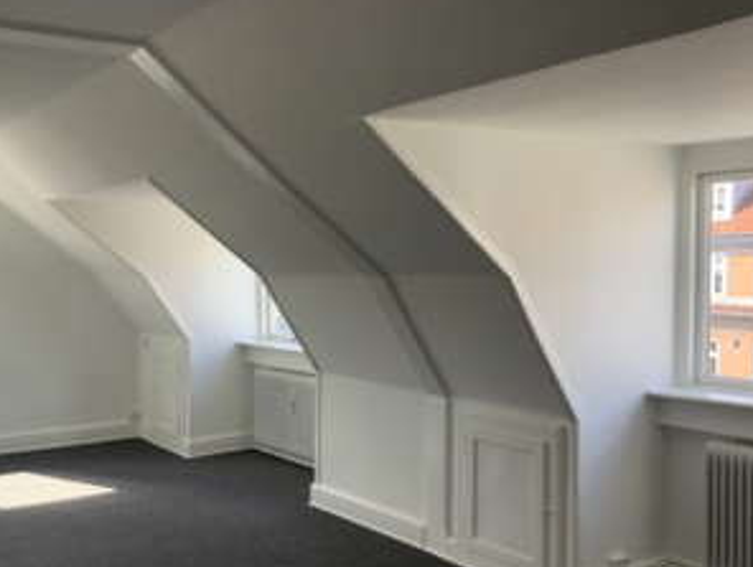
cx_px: 301
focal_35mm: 39
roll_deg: +0.7
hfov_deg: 47.5
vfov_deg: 36.9
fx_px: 850
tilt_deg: -3.6
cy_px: 323
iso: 32
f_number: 2.4
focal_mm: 3.3
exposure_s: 1/100
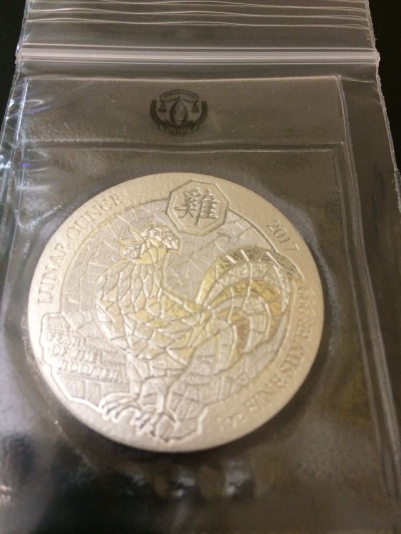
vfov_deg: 61.7
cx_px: 200
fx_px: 448
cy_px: 267
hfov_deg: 48.2
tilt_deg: -66.7
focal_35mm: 29
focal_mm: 4.15
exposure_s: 1/30
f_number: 2.2
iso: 200
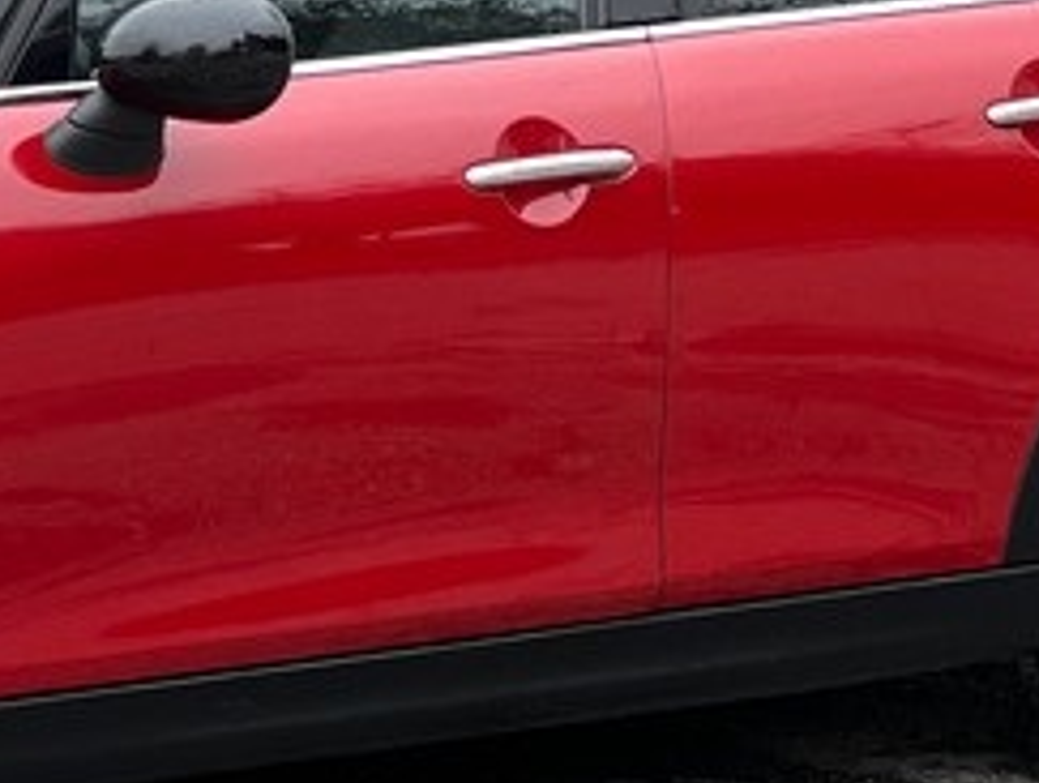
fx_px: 7605
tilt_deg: -5.1
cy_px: 201
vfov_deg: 5.9
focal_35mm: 253
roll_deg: -0.1
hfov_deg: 7.8
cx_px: -17
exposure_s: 1/40
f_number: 2.8
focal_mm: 9
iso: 200
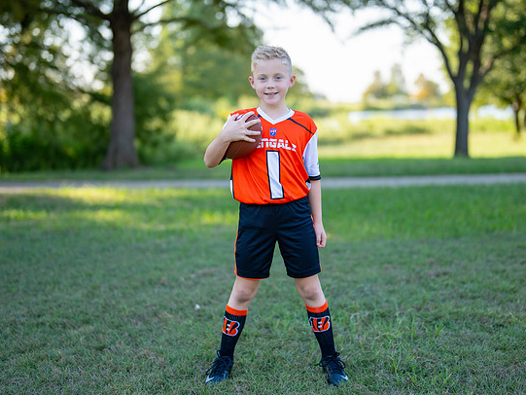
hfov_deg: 30.7
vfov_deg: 23.3
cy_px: 186
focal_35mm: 63
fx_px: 958
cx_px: 268
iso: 100
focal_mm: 50
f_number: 1.2
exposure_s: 1/1600
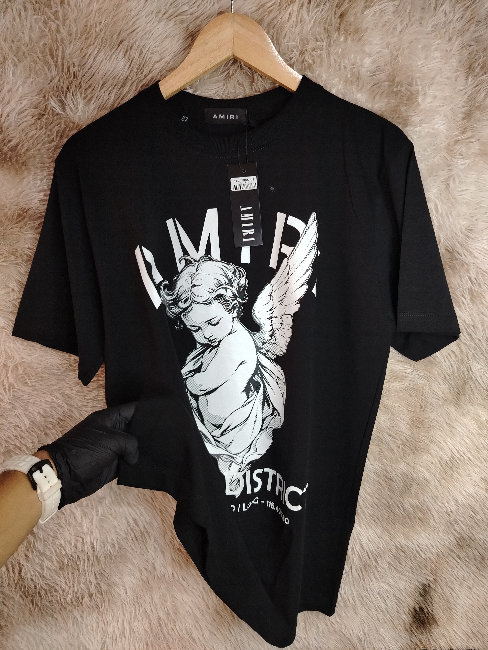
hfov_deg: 56.8
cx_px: 244
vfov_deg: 71.6
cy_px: 325
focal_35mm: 24
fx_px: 451
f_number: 1.75
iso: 1066
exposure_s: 1/33.3
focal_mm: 5.25
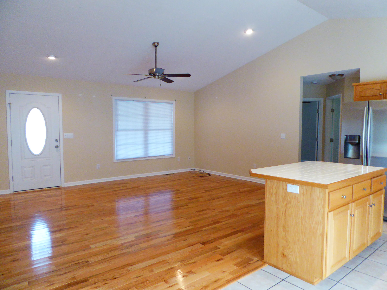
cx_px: 194
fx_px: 268
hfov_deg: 71.6
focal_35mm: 24
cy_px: 145
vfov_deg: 56.8
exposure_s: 1/40
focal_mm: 4.3
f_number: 3.3
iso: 400
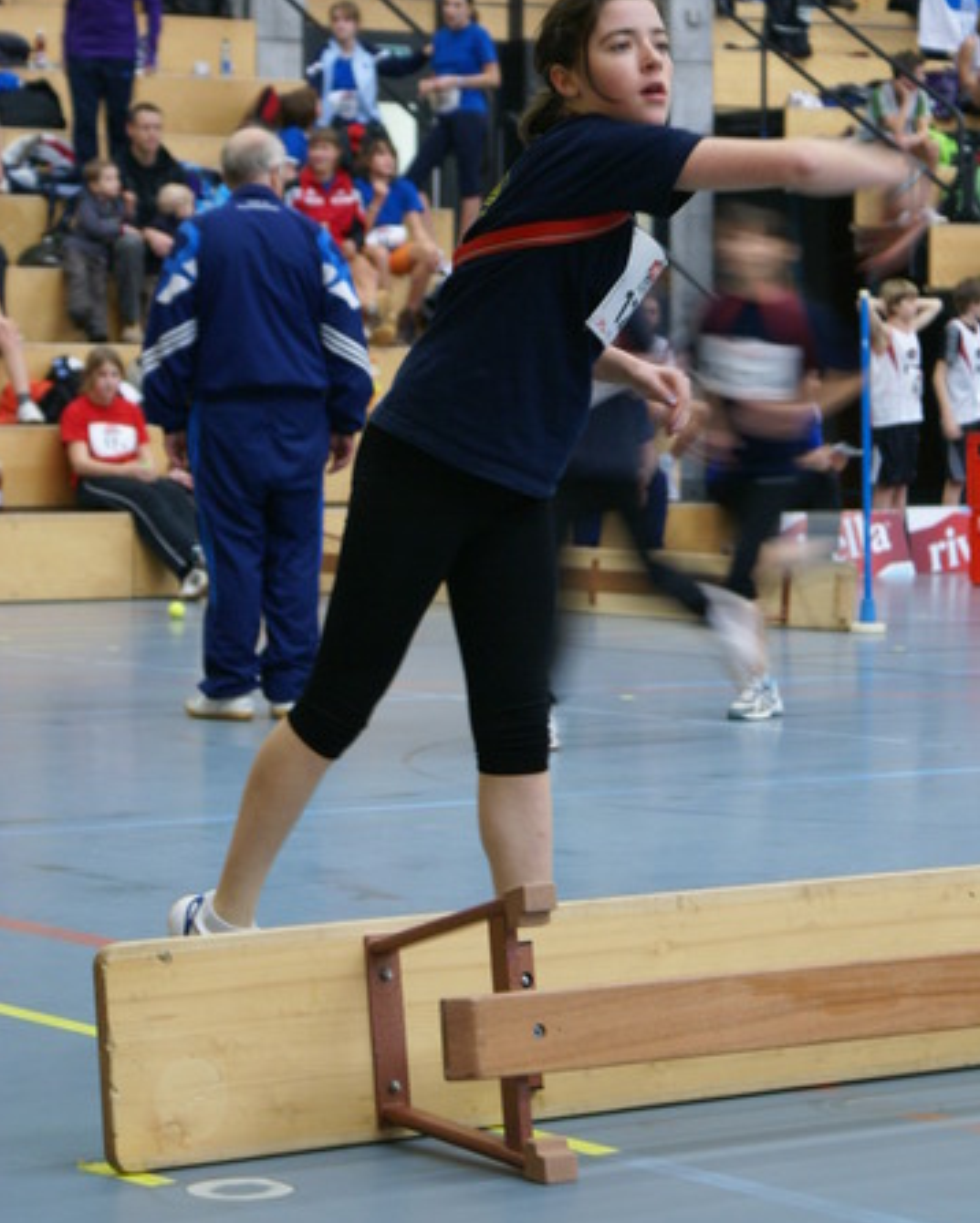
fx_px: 4311
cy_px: 528
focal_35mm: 119
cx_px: 490
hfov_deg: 13.0
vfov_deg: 16.1
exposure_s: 1/15
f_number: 5.6
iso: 400
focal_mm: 70
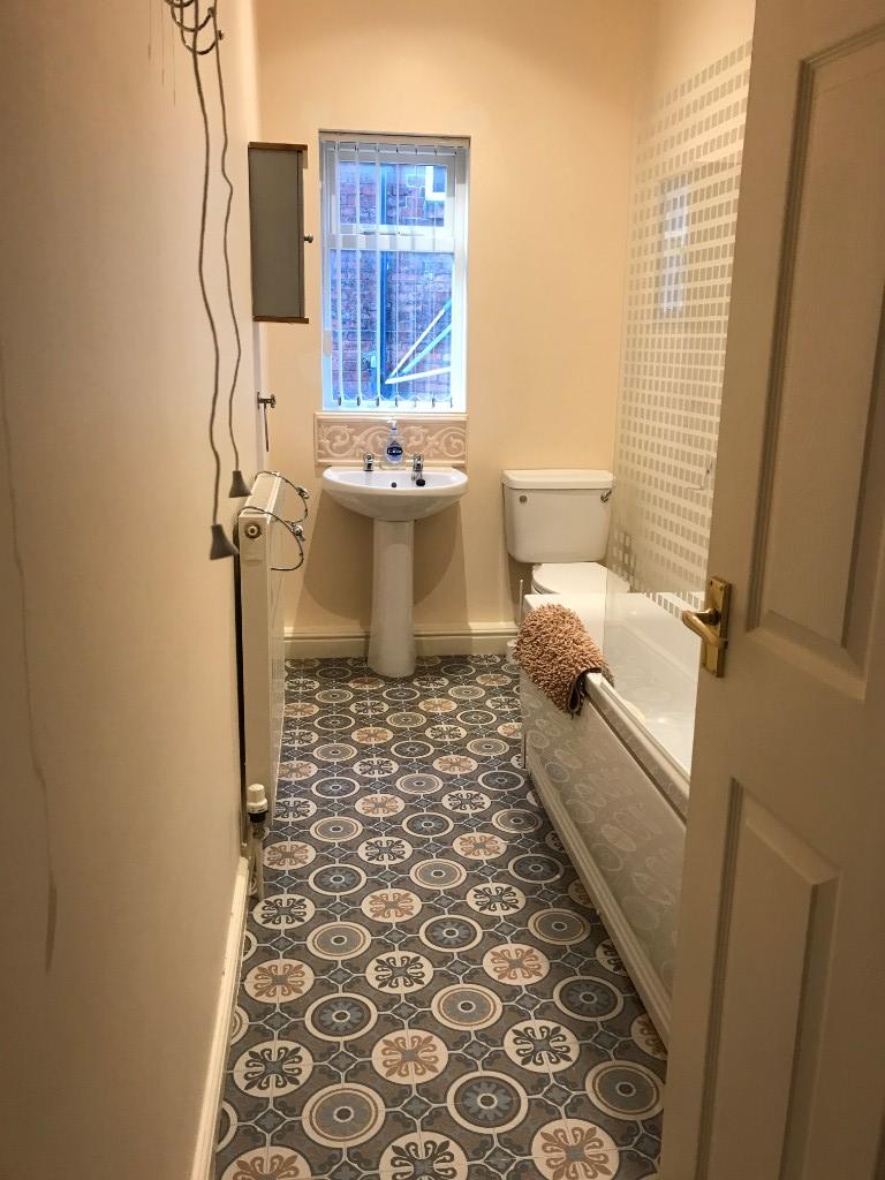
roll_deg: +0.1
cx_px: 442
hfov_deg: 49.7
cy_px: 590
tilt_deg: -14.2
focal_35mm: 28
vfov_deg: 63.4
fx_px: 954
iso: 40
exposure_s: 1/20
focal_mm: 3.99
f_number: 1.8
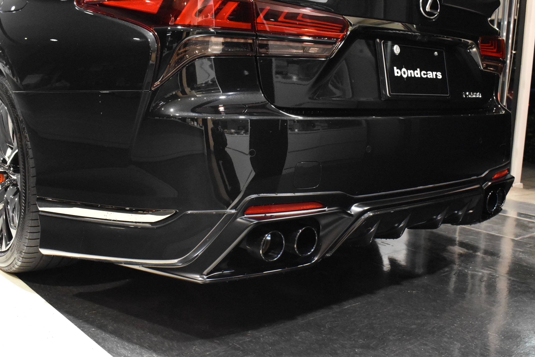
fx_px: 580
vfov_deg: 34.2
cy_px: 178
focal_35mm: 39
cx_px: 268
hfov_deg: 49.6
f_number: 8
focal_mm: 26
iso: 6400
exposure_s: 1/40
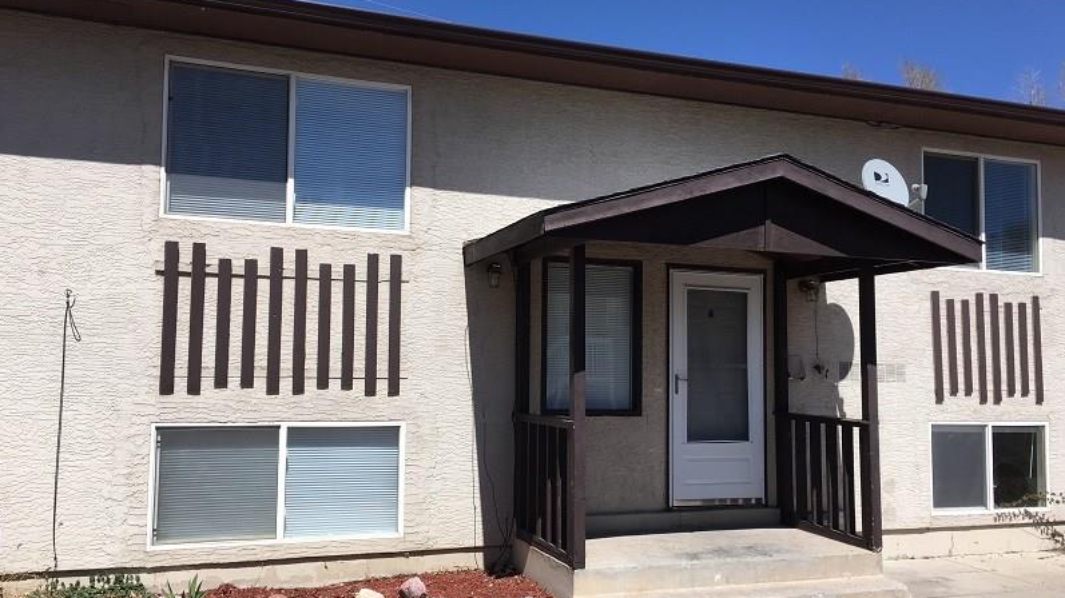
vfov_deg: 36.6
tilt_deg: +4.6
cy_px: 334
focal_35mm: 32
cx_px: 537
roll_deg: -0.7
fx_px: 904
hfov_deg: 61.0
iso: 32
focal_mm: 4.15
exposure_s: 1/1923
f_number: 2.2
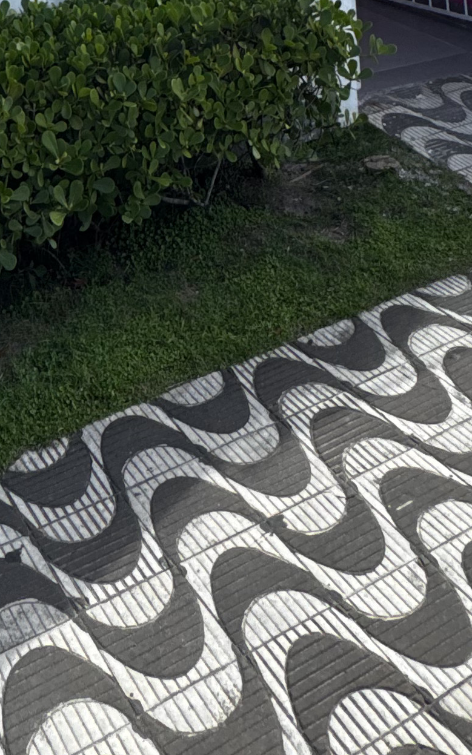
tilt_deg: +6.9
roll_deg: +3.6
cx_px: 45
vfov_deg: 28.6
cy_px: -355
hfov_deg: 26.0
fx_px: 988
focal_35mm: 48
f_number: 2.2
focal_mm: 2.22
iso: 50
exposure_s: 1/821
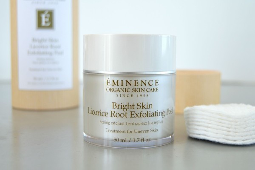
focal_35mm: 57
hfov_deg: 35.1
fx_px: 403
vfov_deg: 23.7
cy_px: 85
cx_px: 128
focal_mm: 38
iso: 320
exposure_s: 1/125
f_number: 5.6
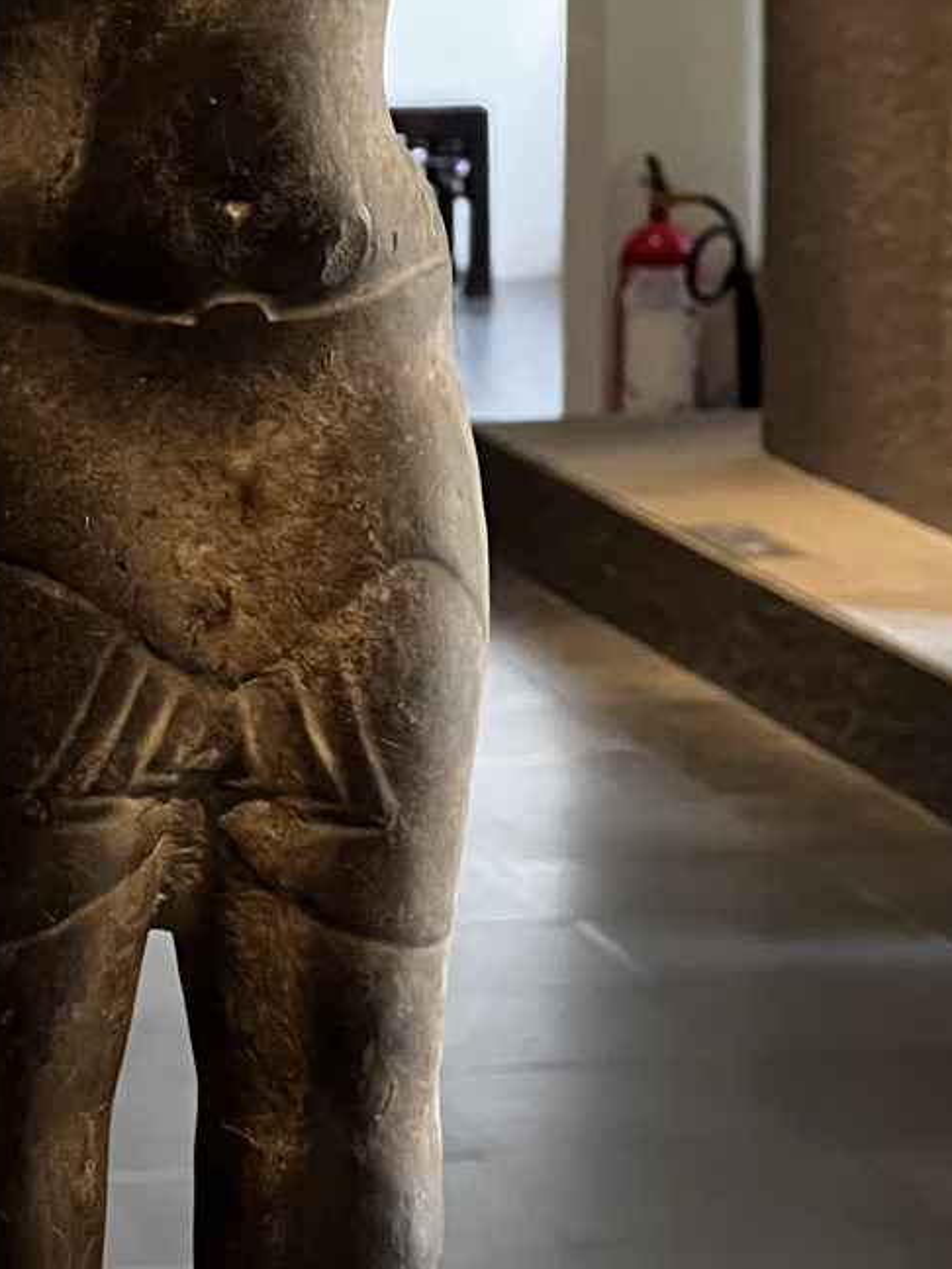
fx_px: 6967
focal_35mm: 190
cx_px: 178
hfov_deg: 7.8
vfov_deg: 10.4
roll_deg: +0.0
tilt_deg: -4.8
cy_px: 204
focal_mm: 9
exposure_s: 1/58
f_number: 2.8
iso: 800
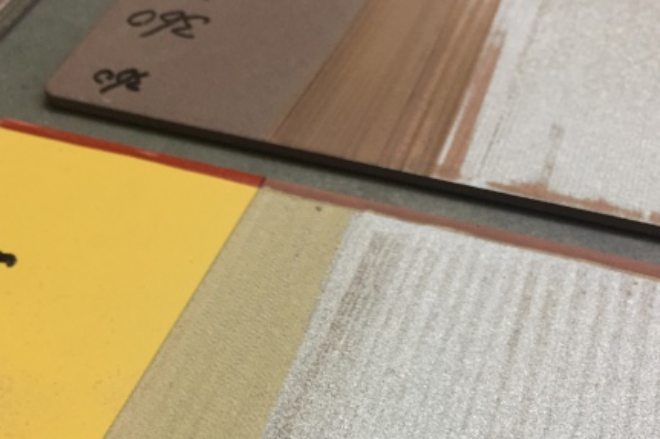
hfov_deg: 46.2
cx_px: 268
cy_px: 326
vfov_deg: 31.3
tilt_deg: -51.7
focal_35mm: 42
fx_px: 770
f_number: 2.2
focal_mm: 4.15
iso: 160
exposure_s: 1/33
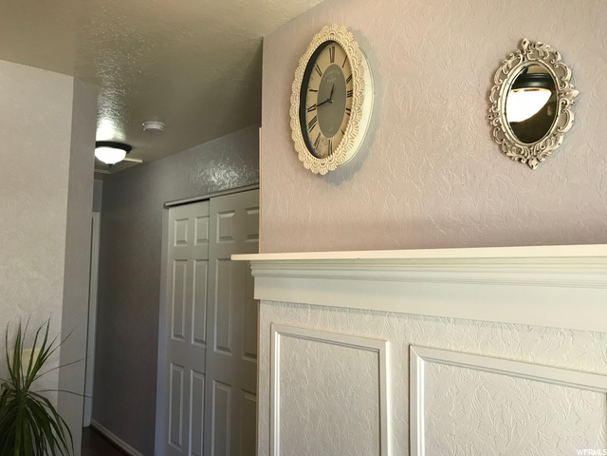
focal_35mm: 28
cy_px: 228
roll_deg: +0.4
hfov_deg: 63.4
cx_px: 304
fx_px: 491
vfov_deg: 49.7
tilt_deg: +4.8
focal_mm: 3.99
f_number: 1.8
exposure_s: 1/30
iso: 25
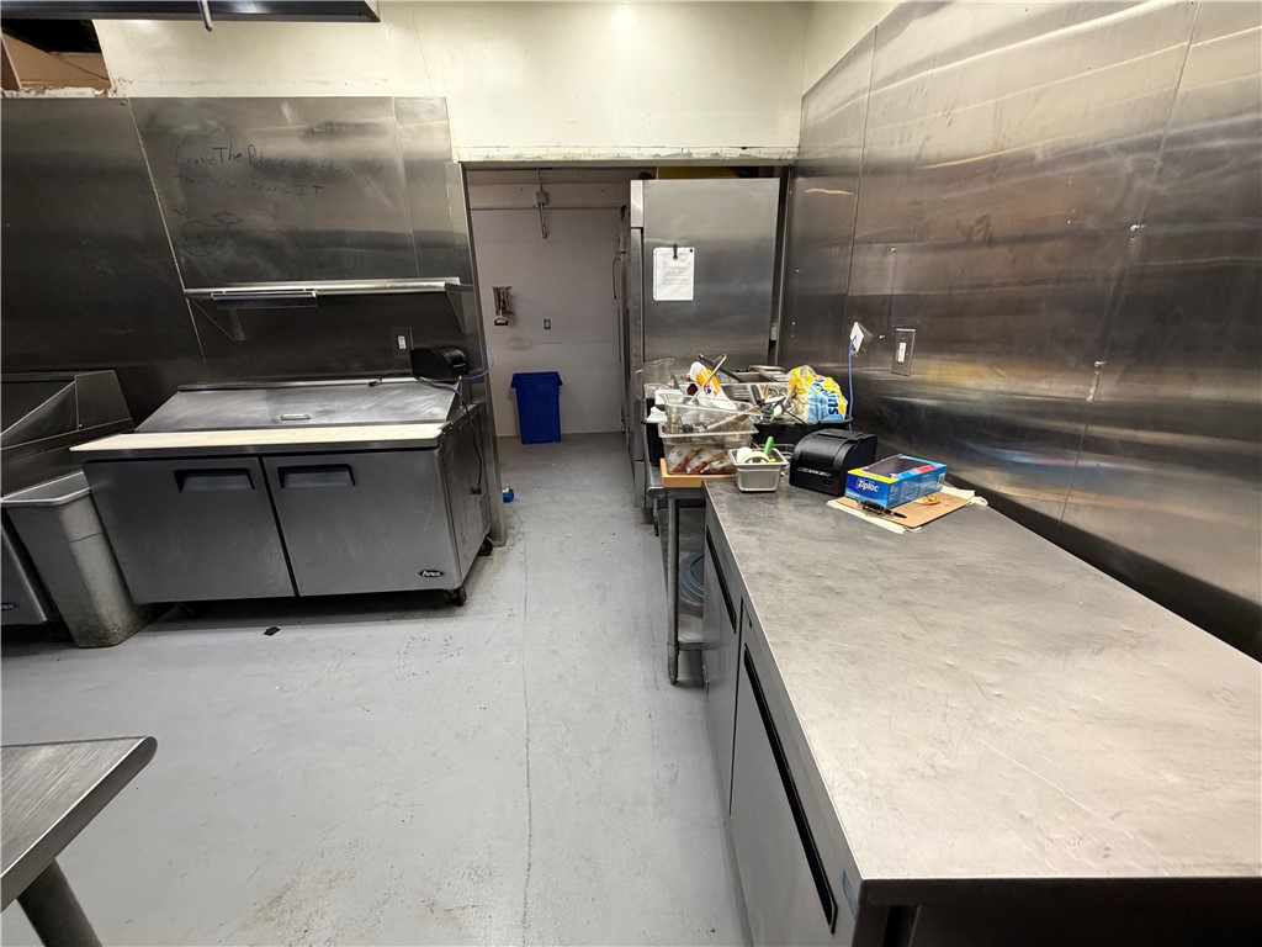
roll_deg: +2.7
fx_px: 510
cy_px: 474
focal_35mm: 14
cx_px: 631
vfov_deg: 85.7
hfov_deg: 102.1
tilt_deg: -16.9
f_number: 2.2
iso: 320
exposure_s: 1/120
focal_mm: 2.22
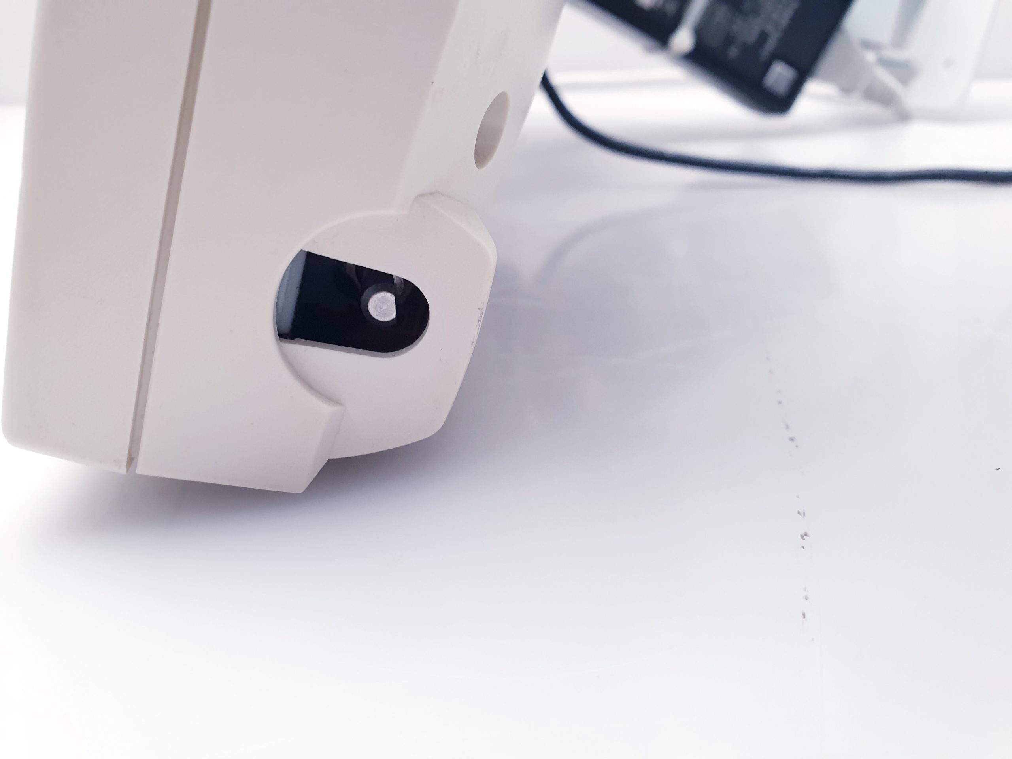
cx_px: 506
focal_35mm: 26
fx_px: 760
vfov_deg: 53.1
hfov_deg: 67.3
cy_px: 380
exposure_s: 1/50
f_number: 2.4
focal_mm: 4.3
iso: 160
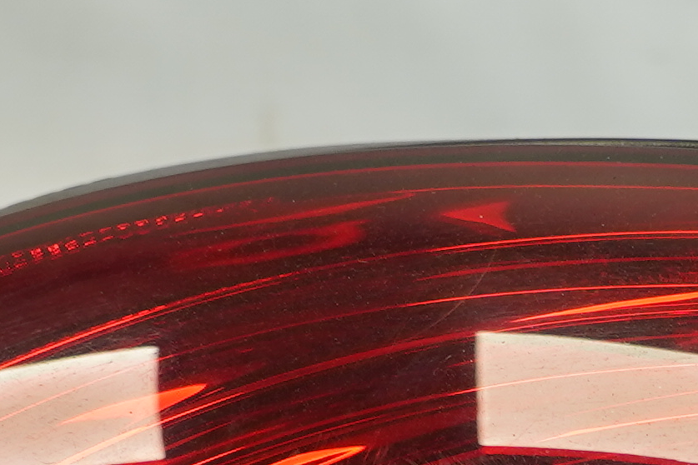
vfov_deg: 10.1
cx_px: 552
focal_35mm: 127
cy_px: 901
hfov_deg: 16.0
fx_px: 2462
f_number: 4
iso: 320
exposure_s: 1/160
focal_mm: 18
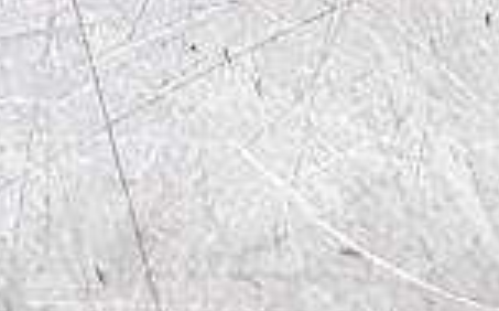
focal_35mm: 126
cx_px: -132
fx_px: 1712
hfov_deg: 15.8
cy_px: -407
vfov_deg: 9.4
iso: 100
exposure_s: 1/100
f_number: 1.9
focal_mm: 2.91
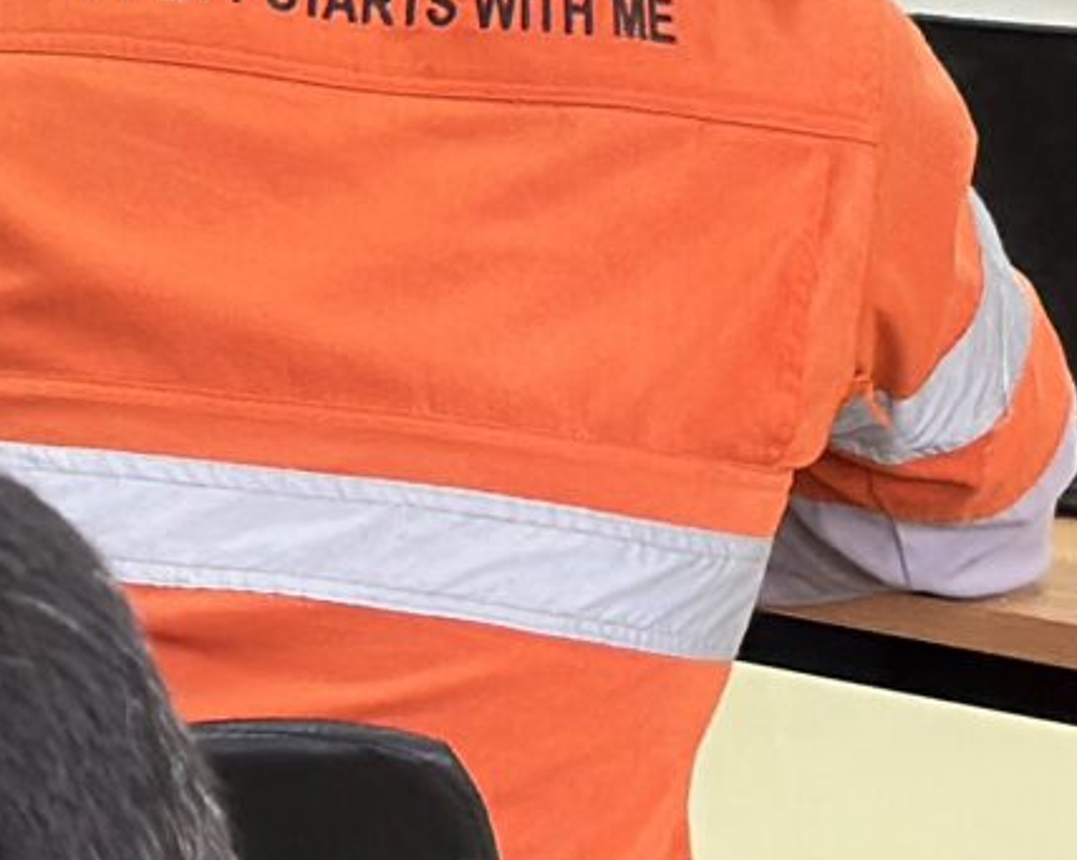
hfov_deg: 6.7
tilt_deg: -4.1
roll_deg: +0.6
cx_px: -1024
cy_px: -683
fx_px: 8951
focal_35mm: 281
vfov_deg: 5.4
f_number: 1.78
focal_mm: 6.86
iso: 100
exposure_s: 1/50
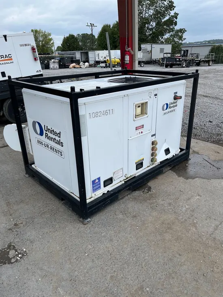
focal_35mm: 26
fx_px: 223
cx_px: 112
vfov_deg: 67.3
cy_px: 148
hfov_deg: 53.1
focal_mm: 5.1
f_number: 1.6
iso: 50
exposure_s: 1/1497
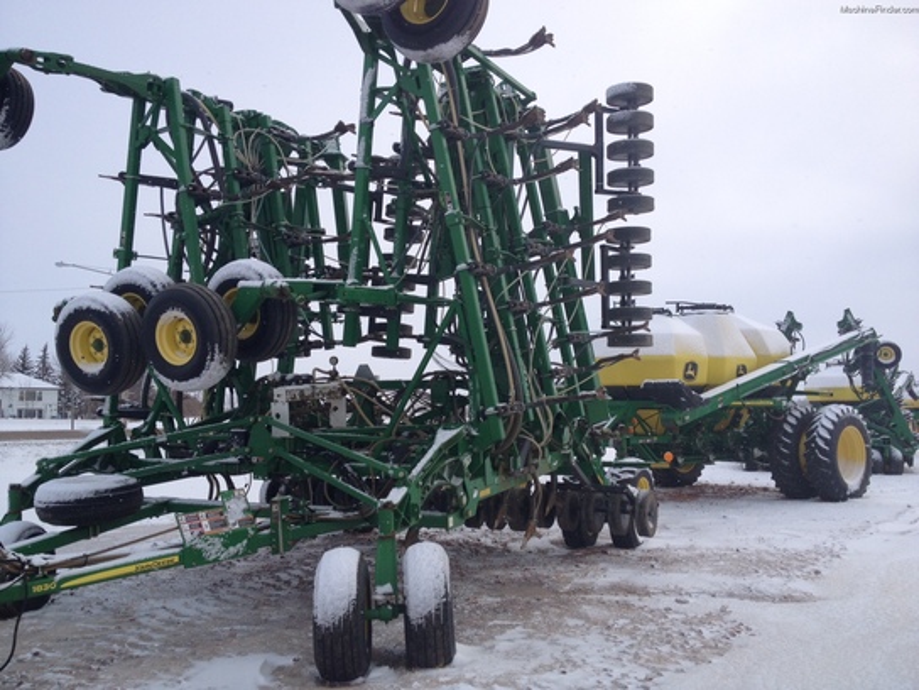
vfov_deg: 40.7
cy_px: 345
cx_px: 460
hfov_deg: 52.6
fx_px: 929
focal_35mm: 35
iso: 50
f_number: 2.4
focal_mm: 4.28
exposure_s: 1/552
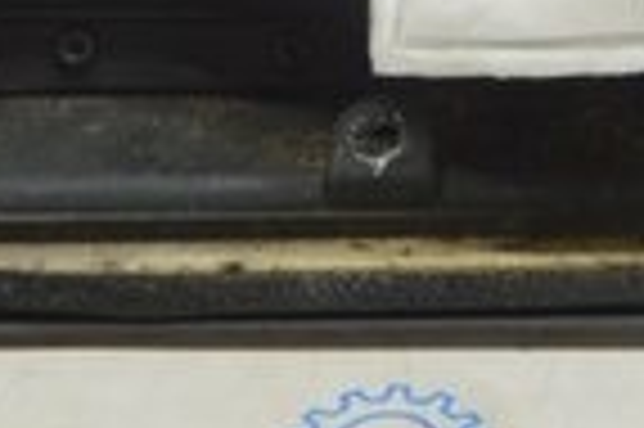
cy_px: -1043
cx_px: 1198
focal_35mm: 248
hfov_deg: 8.0
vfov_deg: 5.1
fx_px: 4424
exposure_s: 1/20
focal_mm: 23
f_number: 5.6
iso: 400
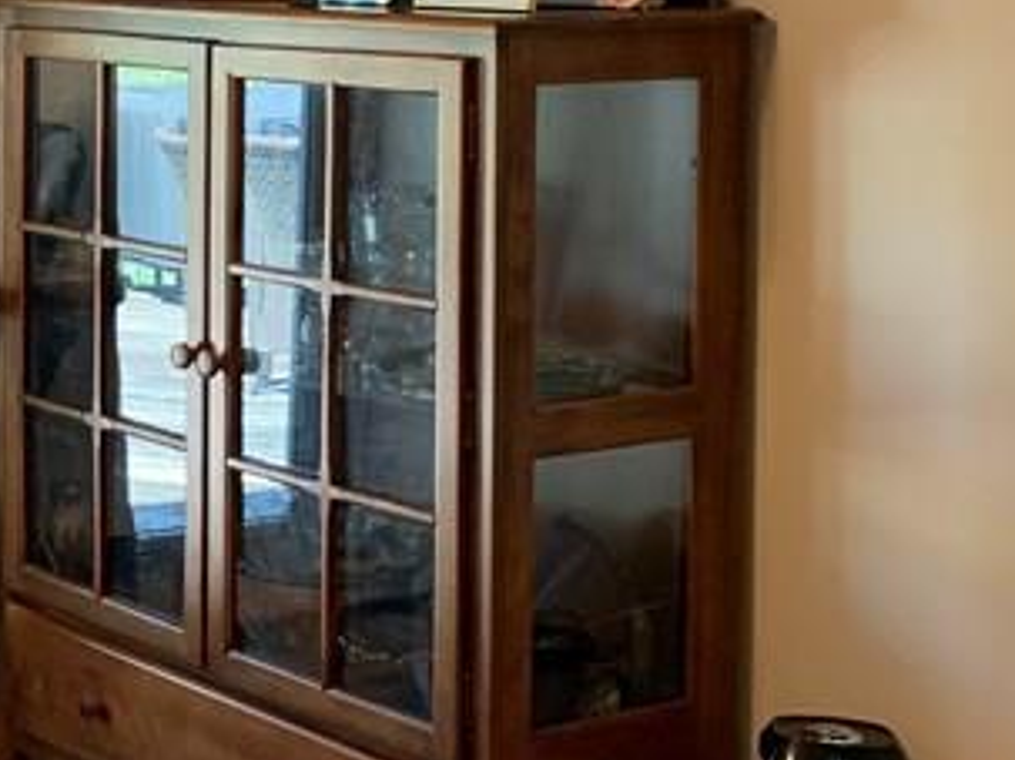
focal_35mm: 88
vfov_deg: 16.6
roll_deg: +1.1
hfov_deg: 19.9
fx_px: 2579
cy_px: 127
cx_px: -402
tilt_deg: -5.8
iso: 125
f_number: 1.8
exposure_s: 1/60
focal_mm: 4.25
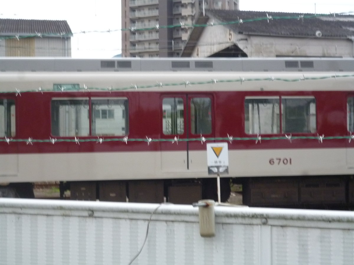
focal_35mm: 56
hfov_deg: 34.3
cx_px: 177
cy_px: 132
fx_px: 573
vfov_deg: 26.1
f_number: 4.4
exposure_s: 1/40
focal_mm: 10
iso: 400
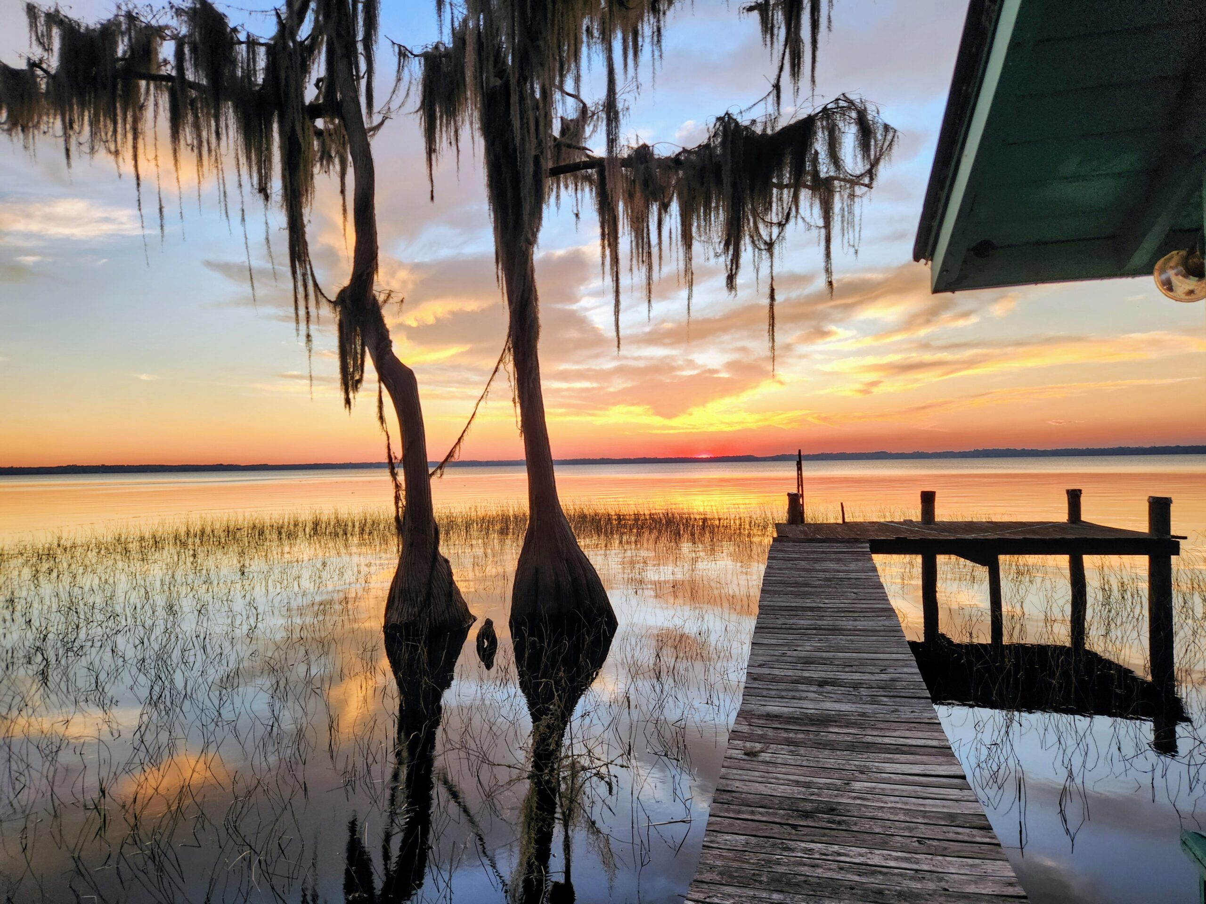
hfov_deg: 73.9
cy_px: 452
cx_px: 603
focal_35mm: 23
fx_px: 801
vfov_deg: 58.9
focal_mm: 5.4
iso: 20
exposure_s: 1/180
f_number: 1.8
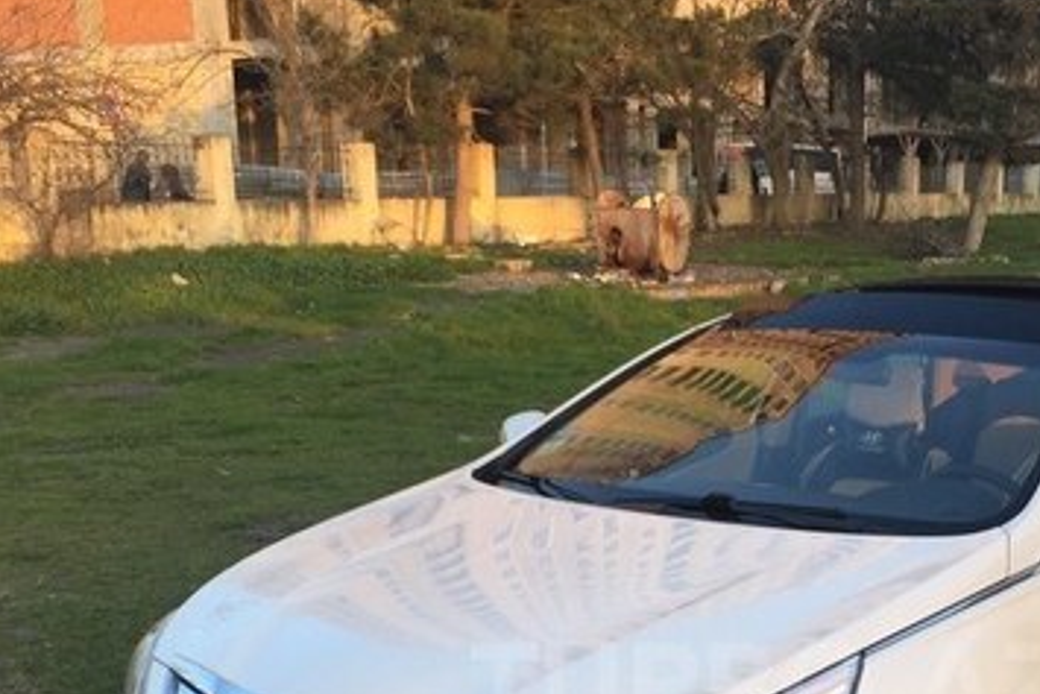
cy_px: 687
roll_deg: +0.0
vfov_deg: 23.3
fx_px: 1618
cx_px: 770
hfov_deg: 34.9
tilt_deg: -16.5
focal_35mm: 56
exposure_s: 1/144
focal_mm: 4.15
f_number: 2.2
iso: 32
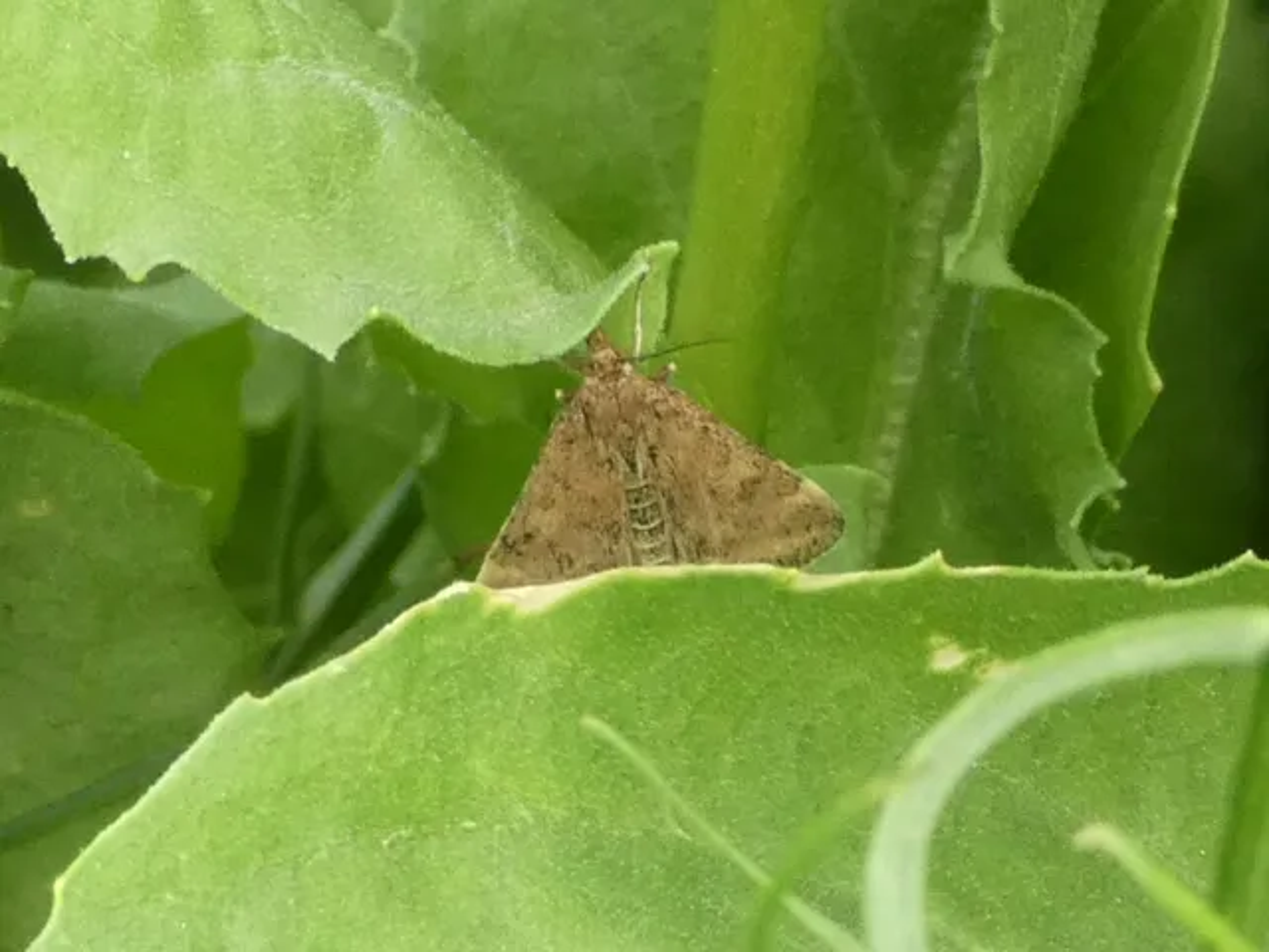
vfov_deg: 12.3
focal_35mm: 120
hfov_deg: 16.4
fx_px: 4399
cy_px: 476
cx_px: 634
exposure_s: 1/80
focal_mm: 21.5
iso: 200
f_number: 5.1
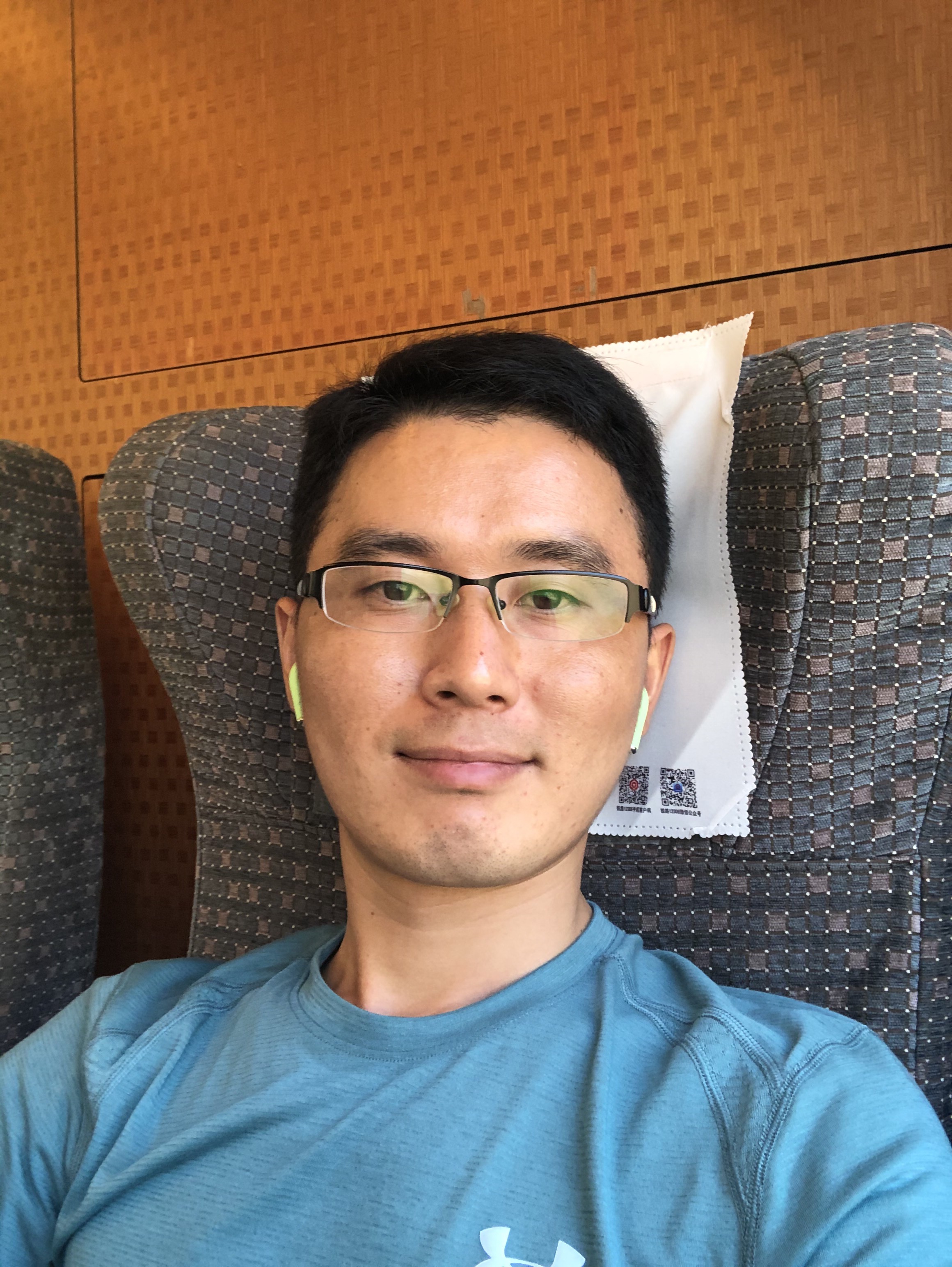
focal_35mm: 32
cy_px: 634
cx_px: 476
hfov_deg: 44.2
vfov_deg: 56.8
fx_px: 1172
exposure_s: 1/60
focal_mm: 2.87
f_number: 2.2
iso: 80
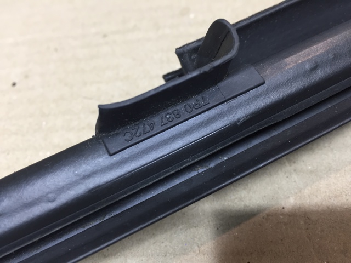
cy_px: 132
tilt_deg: -53.7
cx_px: 176
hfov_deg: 61.7
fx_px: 294
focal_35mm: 29
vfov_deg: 48.2
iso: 100
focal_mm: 4.15
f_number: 2.2
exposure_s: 1/33
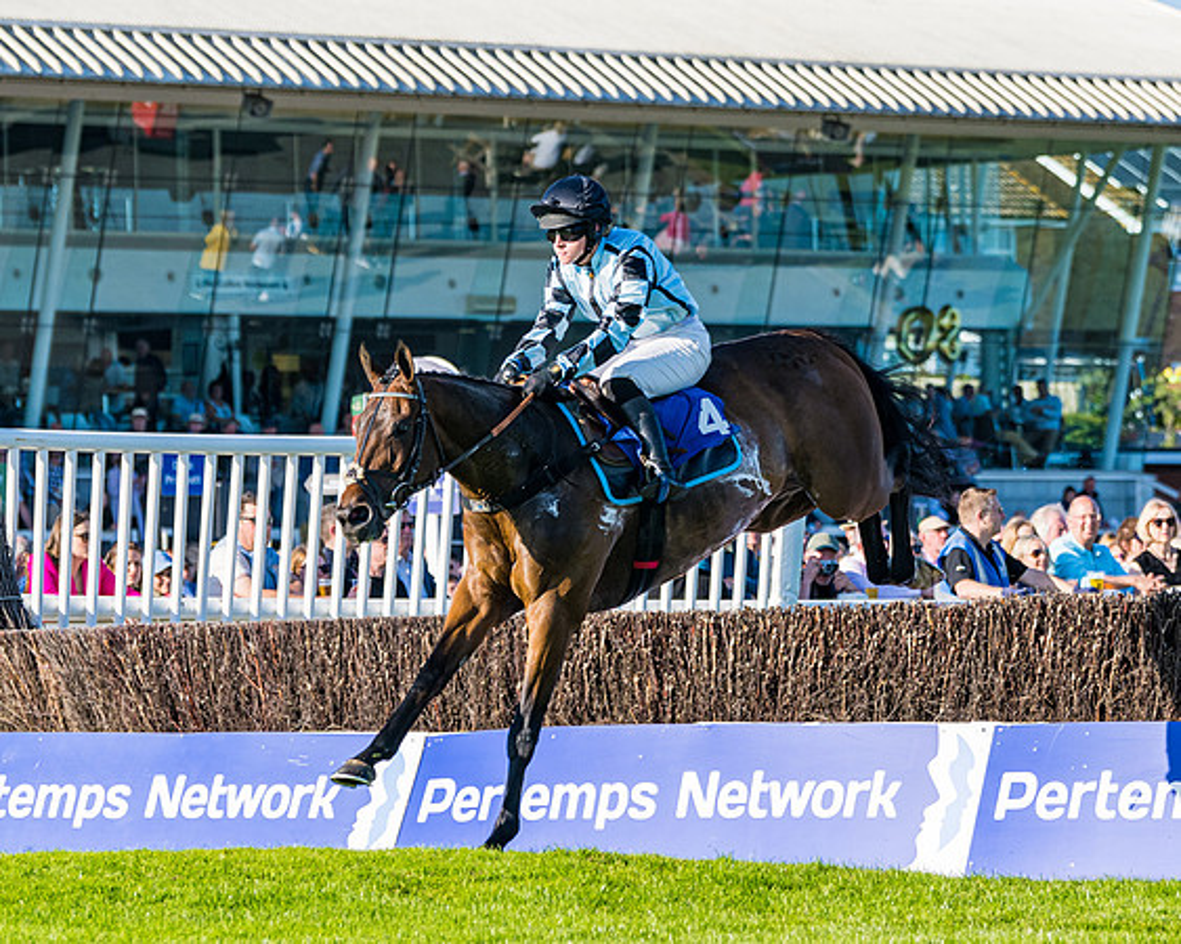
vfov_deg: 7.0
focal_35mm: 222
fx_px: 7741
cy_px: 295
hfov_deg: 8.7
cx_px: 740
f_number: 4
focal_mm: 120
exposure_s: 1/2000
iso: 200
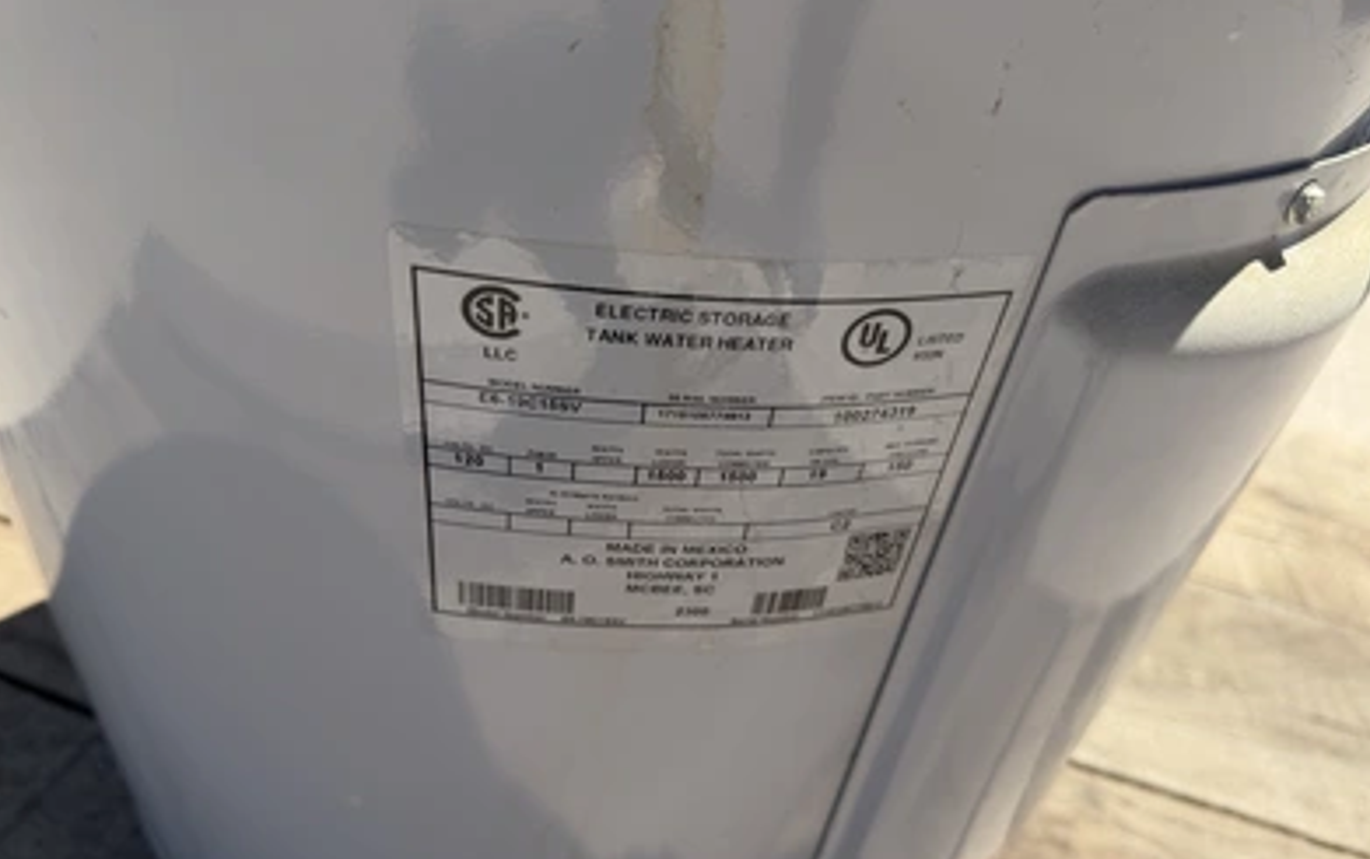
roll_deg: -8.4
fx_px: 971
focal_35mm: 26
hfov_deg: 70.4
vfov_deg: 47.6
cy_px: 480
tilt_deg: -39.4
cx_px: 687
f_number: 1.78
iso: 80
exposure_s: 1/3021
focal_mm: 6.76
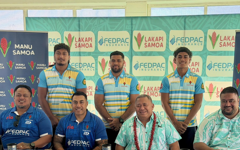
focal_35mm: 51
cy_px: 85
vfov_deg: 25.3
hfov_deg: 39.6
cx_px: 120
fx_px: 334
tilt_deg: -2.6
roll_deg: +0.2
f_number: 1.78
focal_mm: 6.76
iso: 80
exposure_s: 1/379
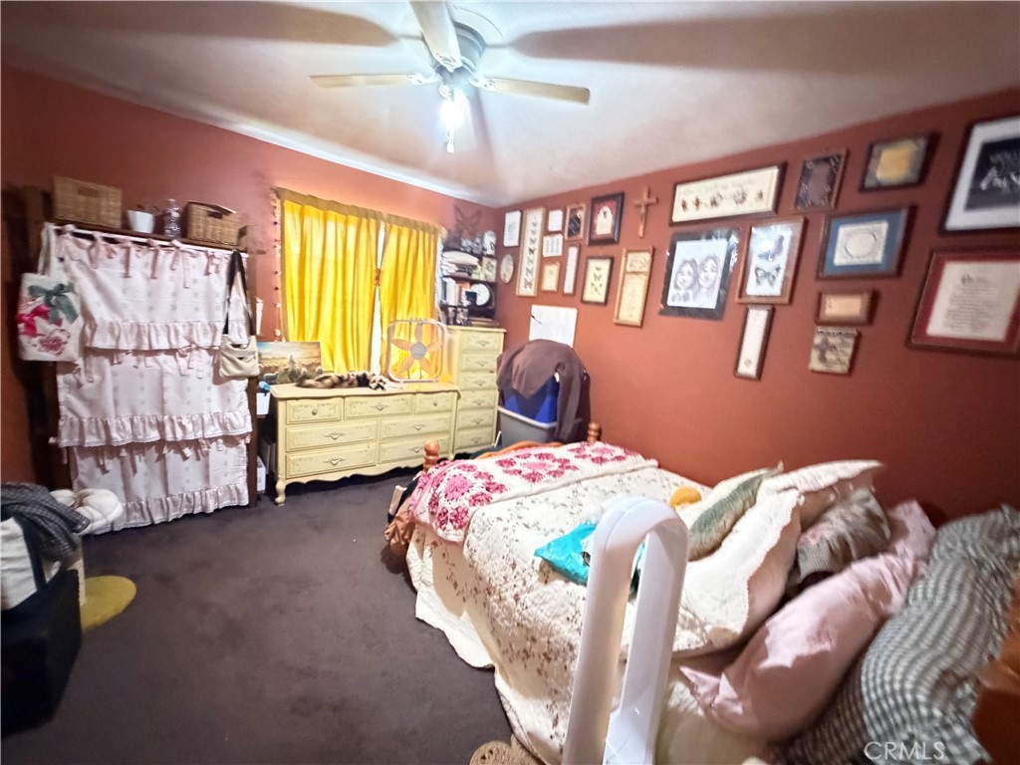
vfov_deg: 85.7
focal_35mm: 14
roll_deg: -8.0
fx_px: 413
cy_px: 382
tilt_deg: -5.9
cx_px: 510
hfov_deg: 102.1
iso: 2500
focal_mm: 2.22
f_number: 2.2
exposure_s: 1/30
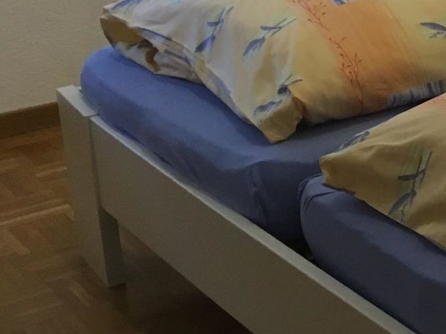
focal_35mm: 111
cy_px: -42
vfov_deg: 13.1
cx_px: 828
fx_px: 1430
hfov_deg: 15.1
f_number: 2.2
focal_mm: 4.15
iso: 125
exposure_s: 1/33
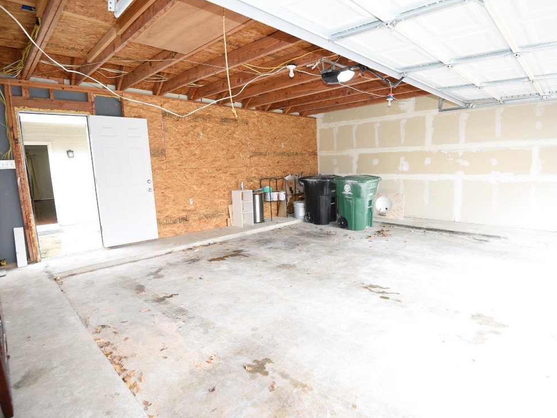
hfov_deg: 87.5
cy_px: 206
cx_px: 304
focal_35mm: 18
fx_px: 290
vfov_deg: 71.6
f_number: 5
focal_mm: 16
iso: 1100
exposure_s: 1/60
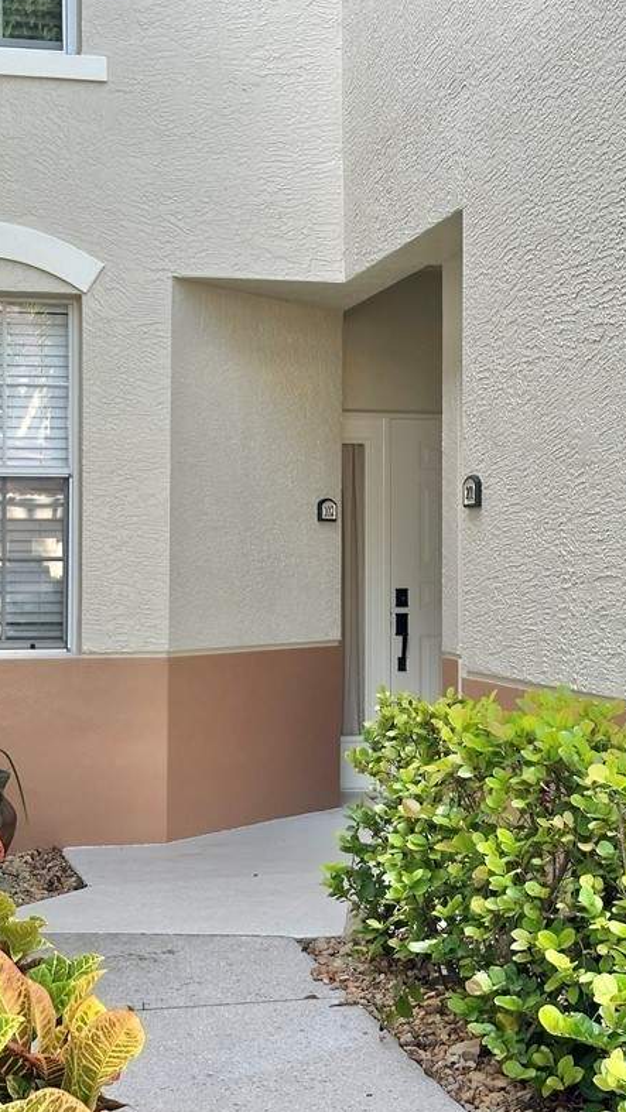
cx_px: 376
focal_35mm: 68
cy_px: 497
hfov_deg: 17.7
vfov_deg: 31.0
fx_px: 2006
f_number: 1.78
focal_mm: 6.86
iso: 50
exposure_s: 1/188
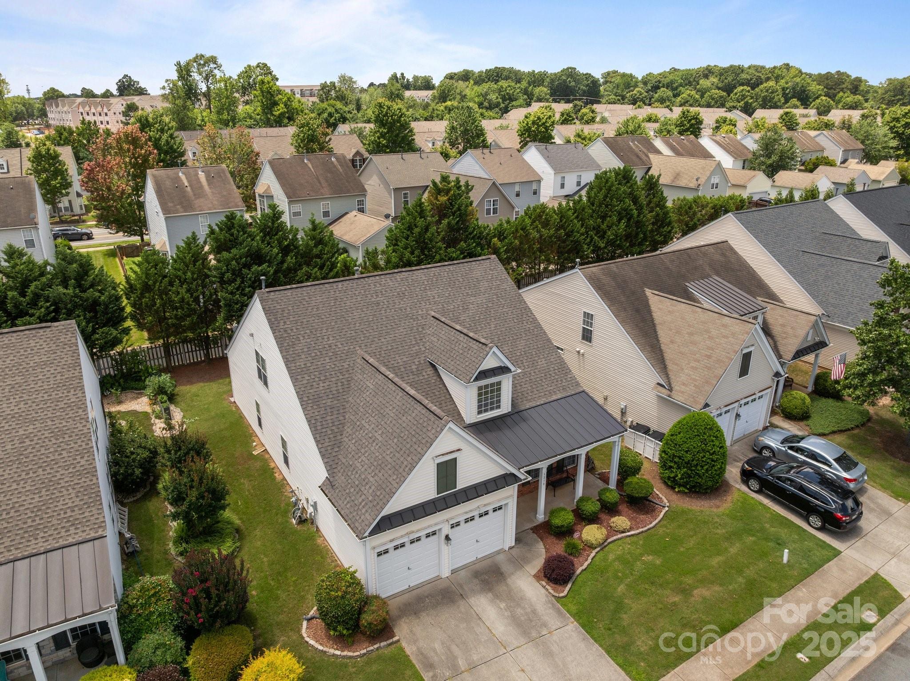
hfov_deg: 71.6
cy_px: 340
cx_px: 455
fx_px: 630
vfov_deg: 56.8
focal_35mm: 24
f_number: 2.8
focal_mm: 12.29
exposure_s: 1/1600
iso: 190
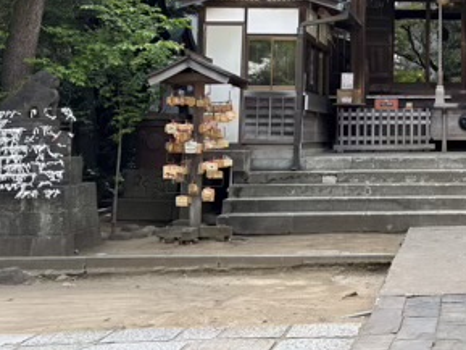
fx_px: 848
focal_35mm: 63
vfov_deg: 22.8
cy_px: 43
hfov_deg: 28.9
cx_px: 458
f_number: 1.6
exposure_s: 1/278
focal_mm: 5.96
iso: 50
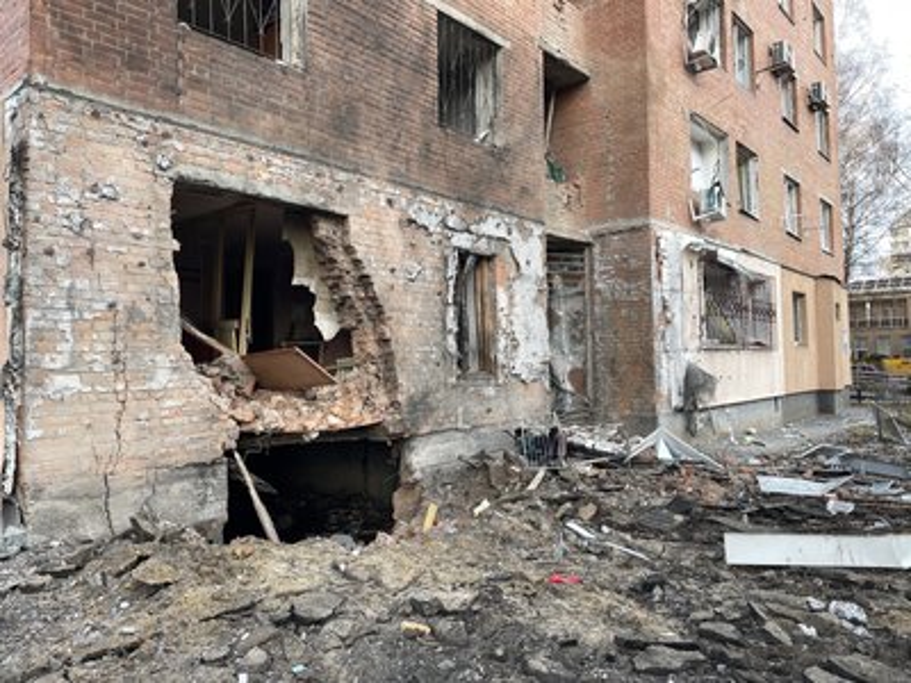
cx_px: 456
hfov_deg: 67.3
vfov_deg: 53.1
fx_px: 684
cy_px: 342
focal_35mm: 26
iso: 32
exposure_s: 1/346
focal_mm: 4.2
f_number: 1.6
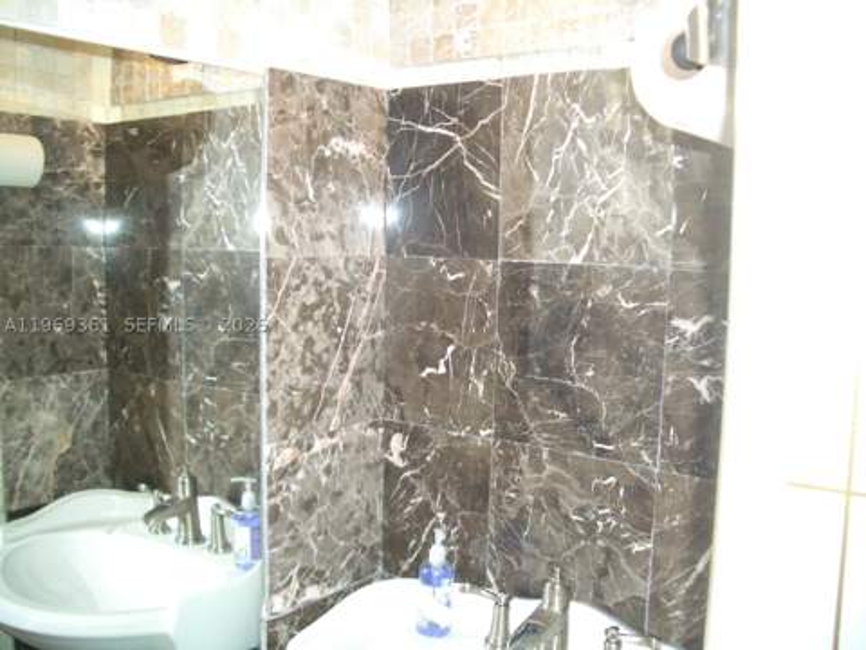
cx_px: 433
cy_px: 325
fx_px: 876
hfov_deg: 52.6
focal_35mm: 35
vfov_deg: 40.7
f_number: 2.6
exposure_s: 1/60
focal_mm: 5.8
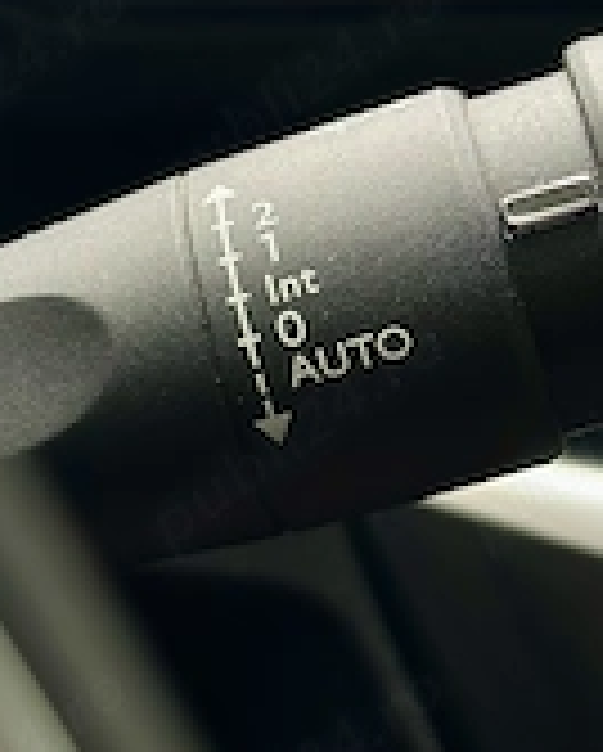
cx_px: 454
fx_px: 2494
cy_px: 167
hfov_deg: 13.7
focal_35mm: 112
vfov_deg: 17.0
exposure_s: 1/124
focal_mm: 6.86
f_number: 1.78
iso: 64
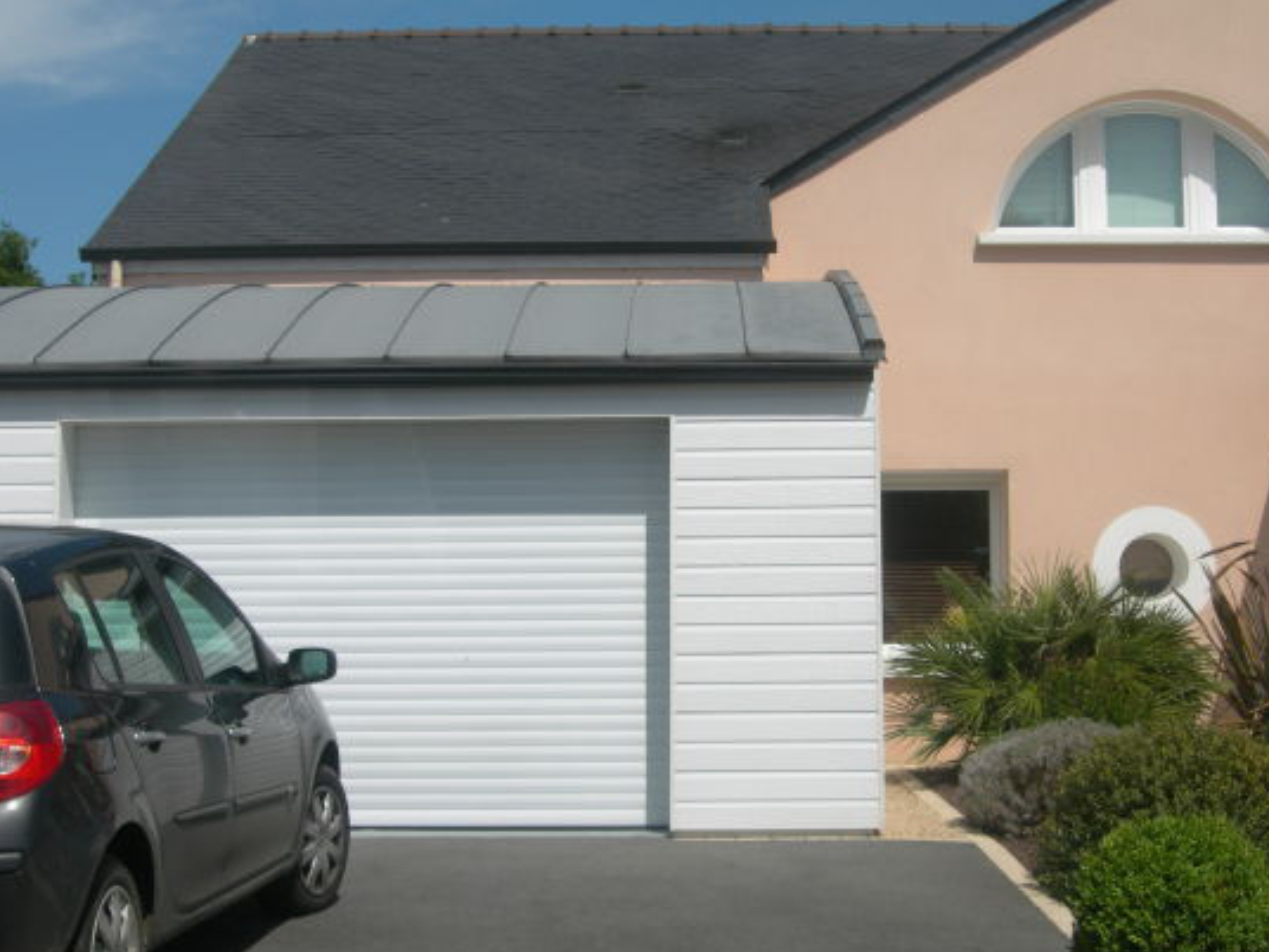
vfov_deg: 28.0
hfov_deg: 36.8
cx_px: 624
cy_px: 474
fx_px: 1906
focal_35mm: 52
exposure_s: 1/791
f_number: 5.4
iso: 50
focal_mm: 10.6
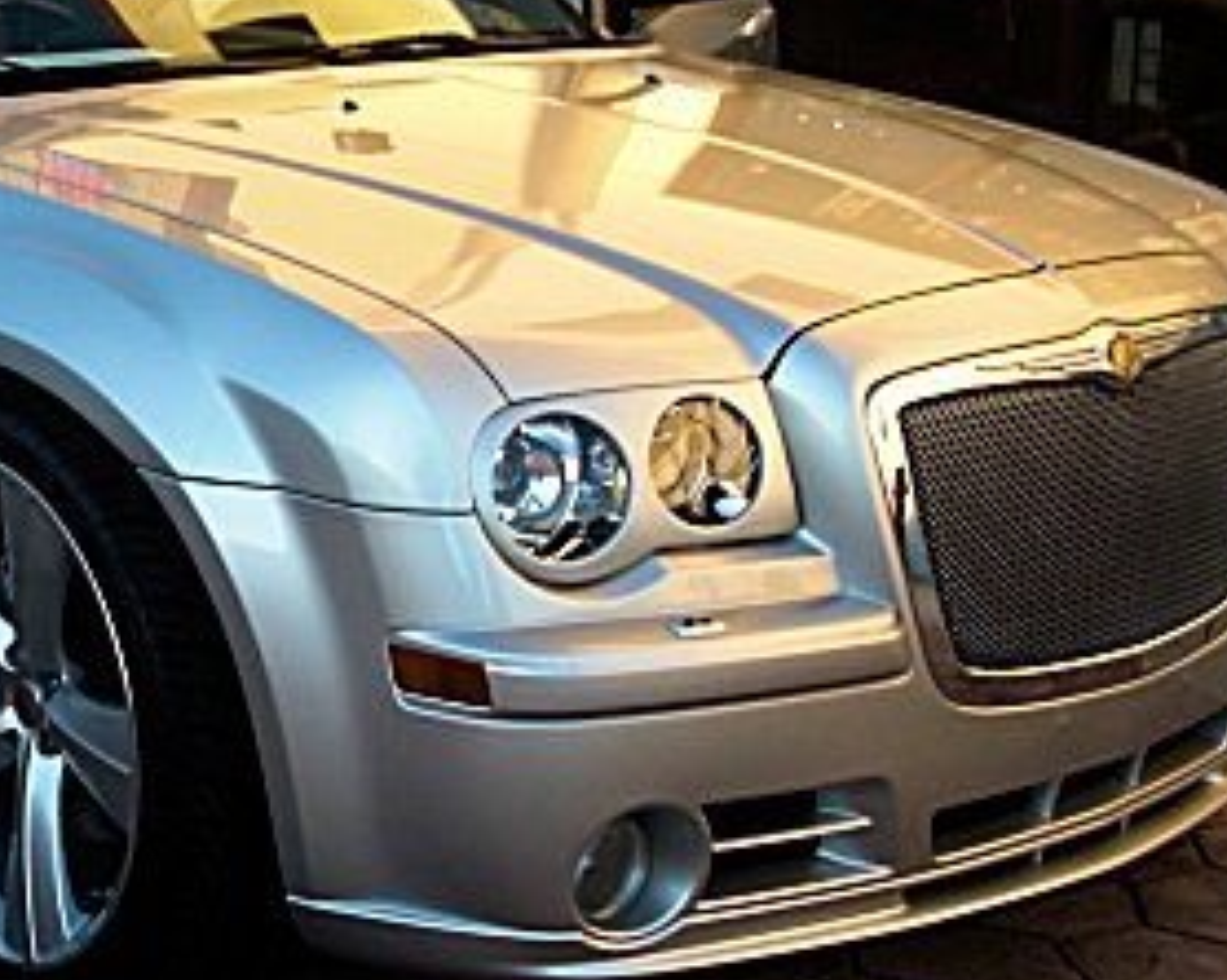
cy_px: 499
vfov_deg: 18.9
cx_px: 18
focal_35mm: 81
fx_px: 2939
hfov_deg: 22.7
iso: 50
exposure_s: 1/100
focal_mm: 6.3
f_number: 2.8
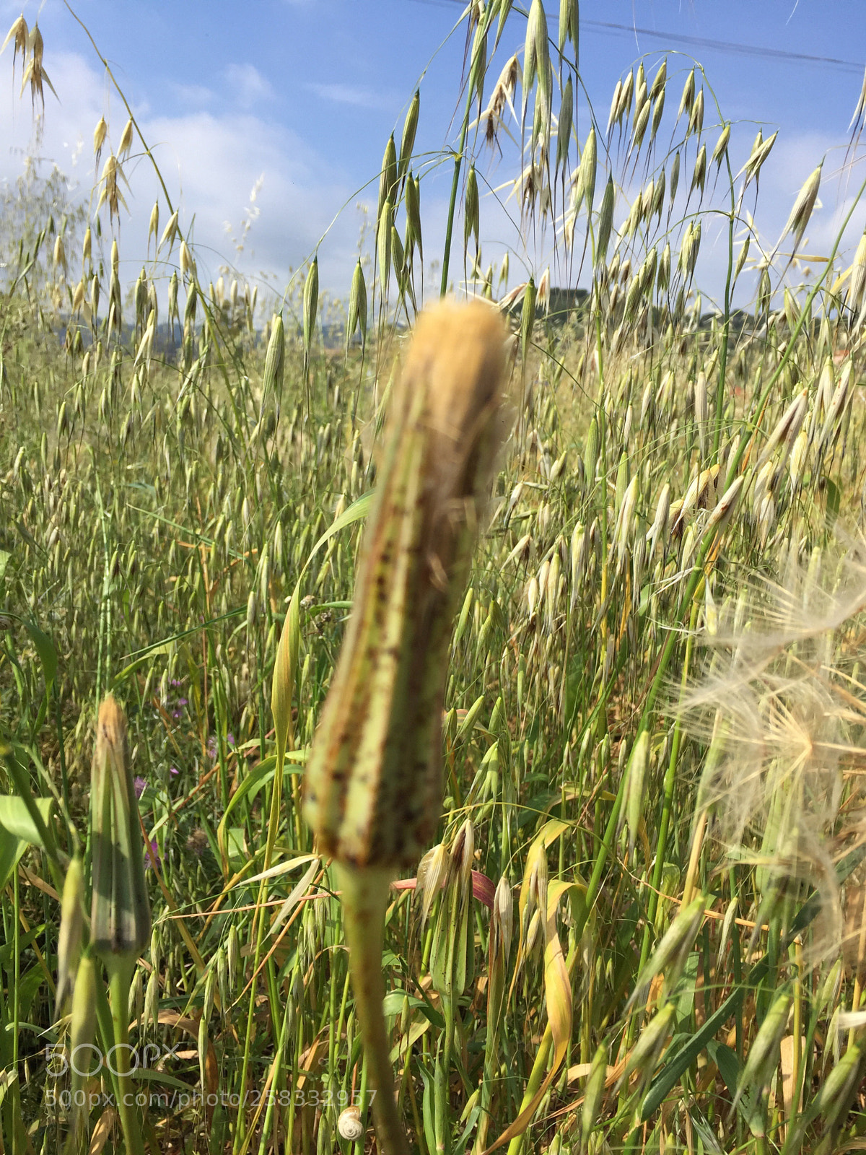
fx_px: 967
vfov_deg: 61.7
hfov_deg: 48.2
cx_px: 433
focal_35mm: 29
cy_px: 578
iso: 32
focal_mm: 4.15
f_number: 2.2
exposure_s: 1/2083
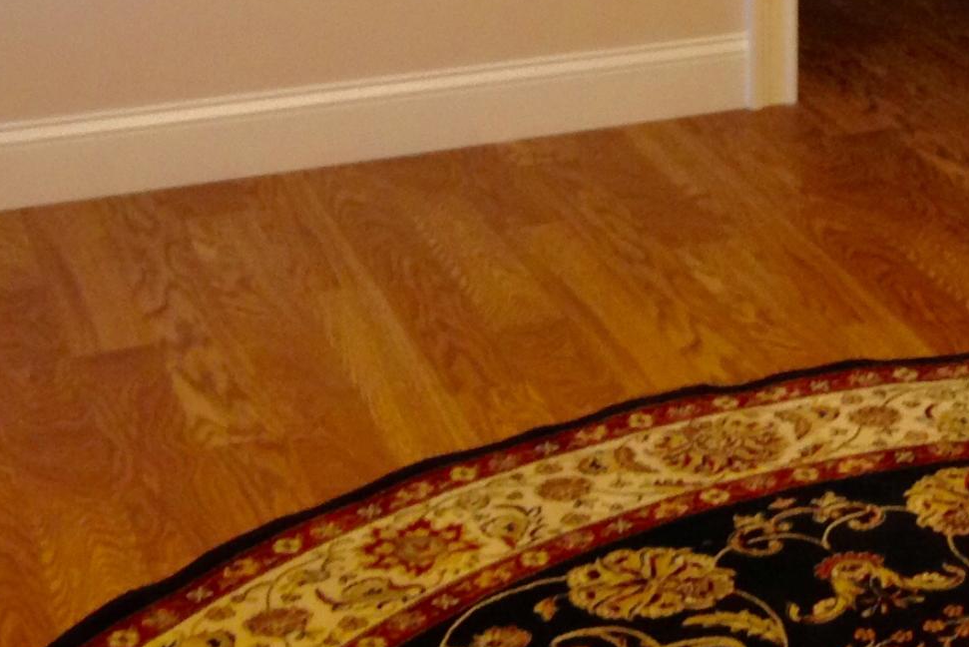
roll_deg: -0.1
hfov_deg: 18.1
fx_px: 2854
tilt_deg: -11.3
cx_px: 1231
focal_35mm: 106
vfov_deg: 12.5
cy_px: -232
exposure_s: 1/20
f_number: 2.4
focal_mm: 4.12
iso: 100
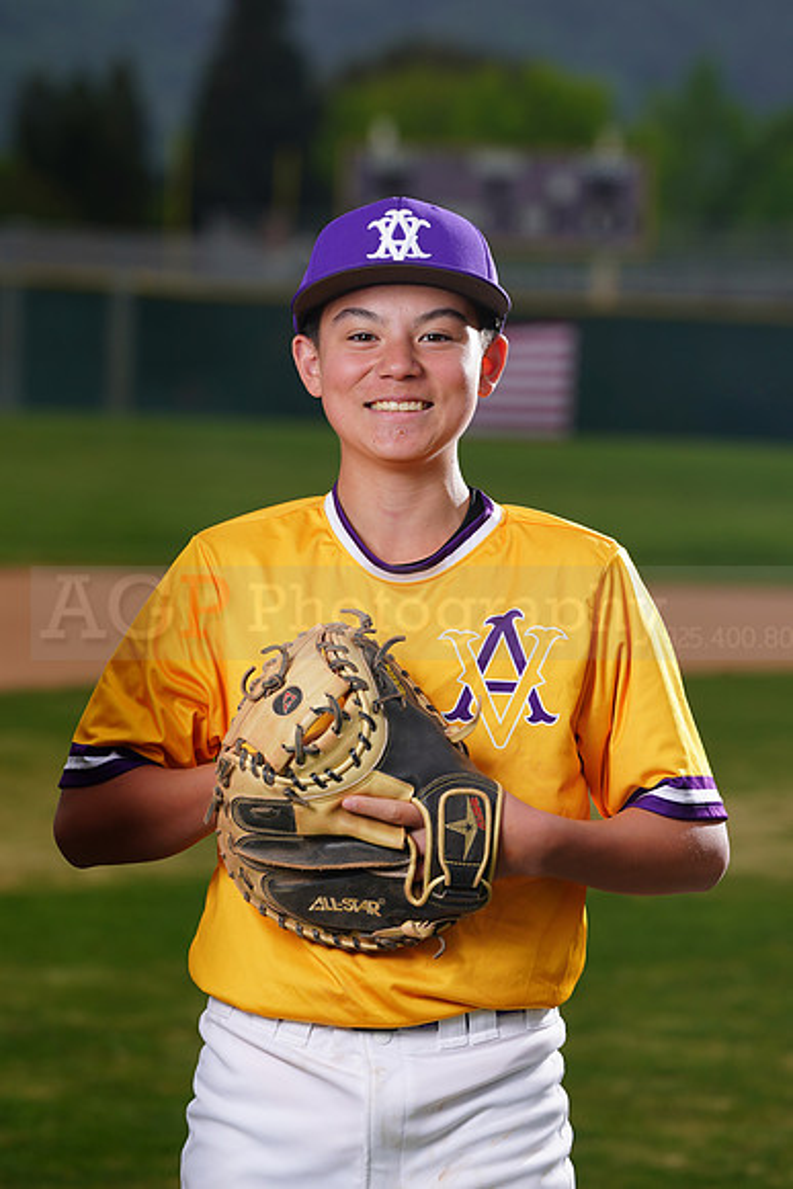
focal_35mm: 218
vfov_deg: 9.4
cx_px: 396
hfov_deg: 6.3
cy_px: 594
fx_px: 7198
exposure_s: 1/250
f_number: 8
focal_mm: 218
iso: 100
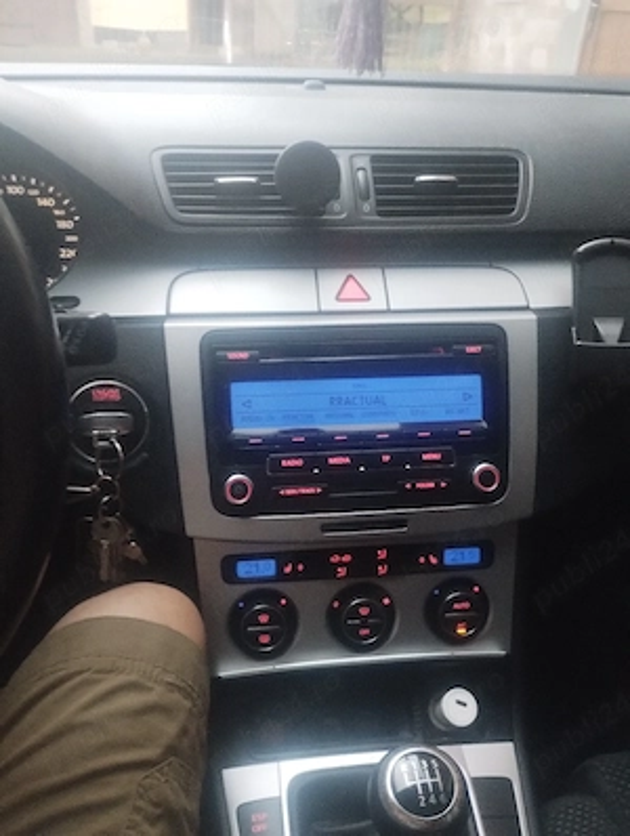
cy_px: 418
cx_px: 315
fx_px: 677
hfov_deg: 49.9
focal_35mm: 28
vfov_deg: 63.4
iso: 2528
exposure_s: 1/14
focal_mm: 4.27
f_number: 1.8
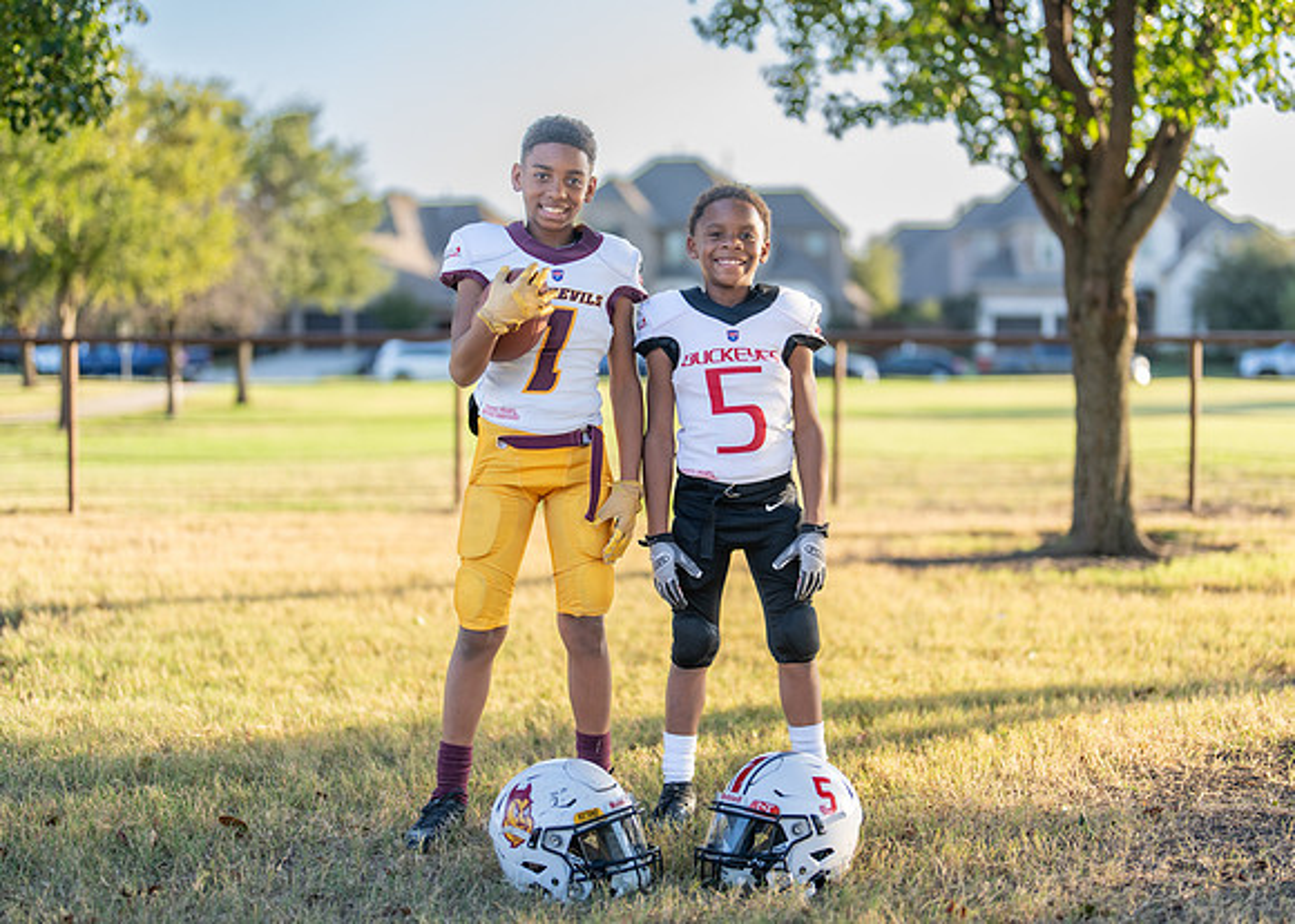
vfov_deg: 25.1
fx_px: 2079
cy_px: 433
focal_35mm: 57
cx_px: 698
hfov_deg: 34.6
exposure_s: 1/1000
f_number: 1.2
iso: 100
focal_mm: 50
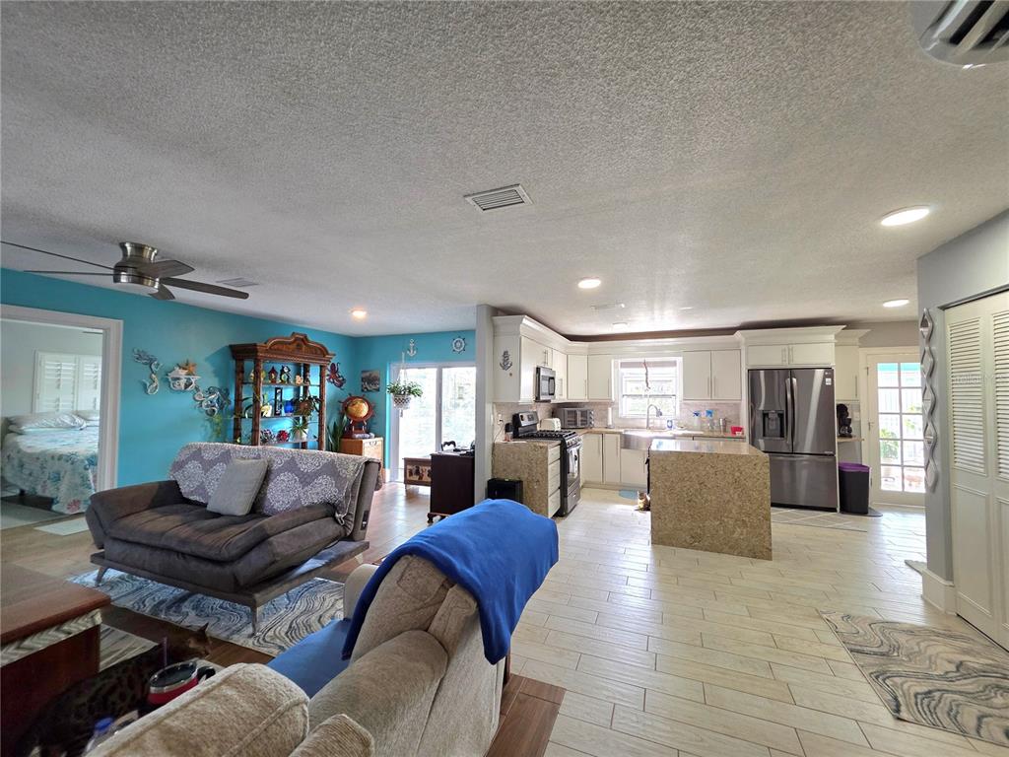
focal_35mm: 13
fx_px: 379
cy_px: 378
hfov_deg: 106.2
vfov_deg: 89.9
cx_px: 504
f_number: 1.9
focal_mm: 2.2
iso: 250
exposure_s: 1/120
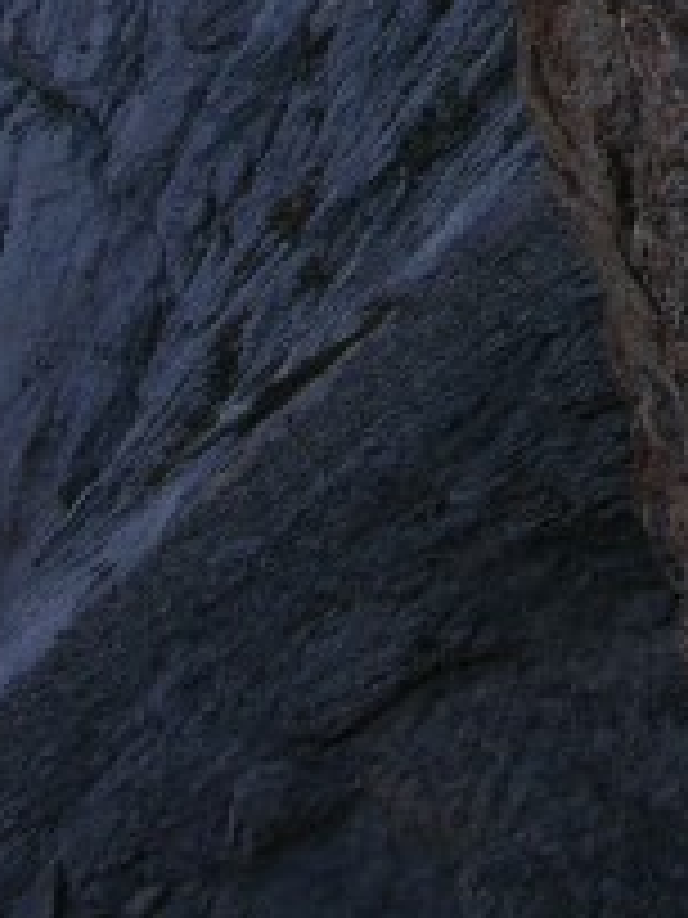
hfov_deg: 10.6
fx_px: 3498
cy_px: -756
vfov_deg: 13.4
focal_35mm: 132
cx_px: 1174
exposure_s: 1/146
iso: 50
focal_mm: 8.9
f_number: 4.5
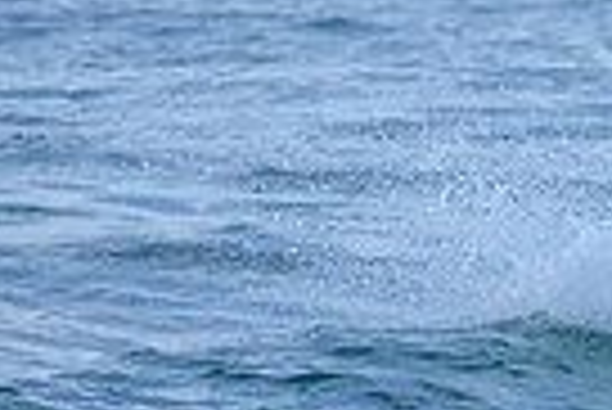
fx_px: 79899
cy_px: 487
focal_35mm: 4695
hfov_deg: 0.4
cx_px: 1117
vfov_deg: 0.3
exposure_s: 1/2000
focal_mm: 800
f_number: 6.3
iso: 560
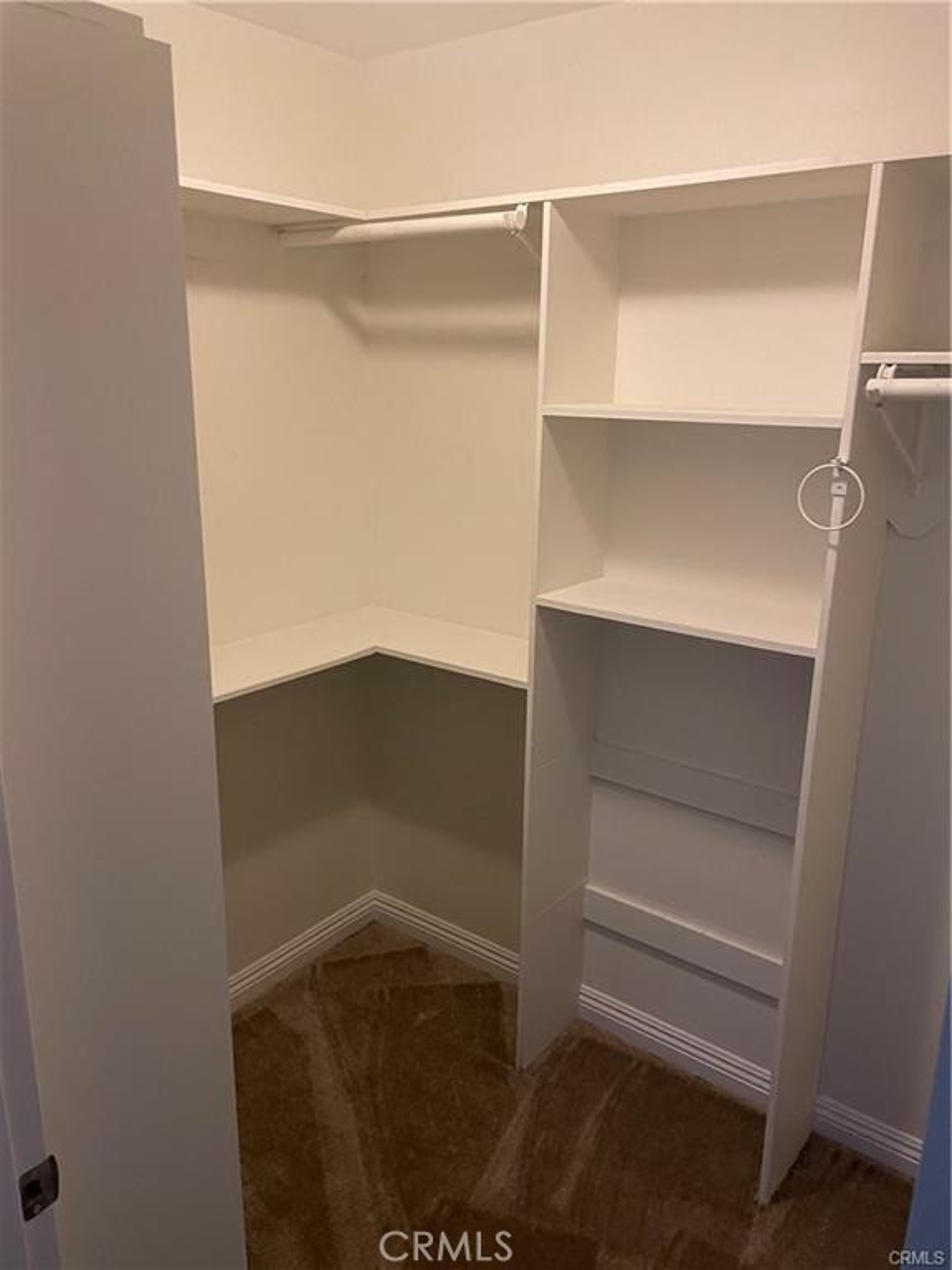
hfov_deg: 53.1
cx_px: 476
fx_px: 953
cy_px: 635
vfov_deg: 67.3
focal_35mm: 26
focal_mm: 4.2
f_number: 1.6
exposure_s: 1/40
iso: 400
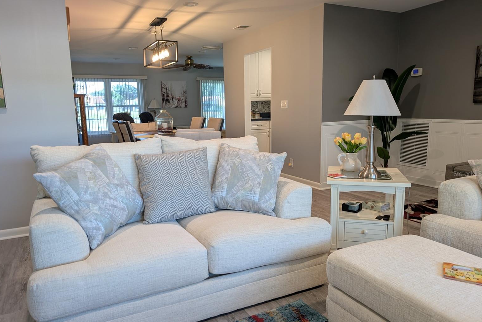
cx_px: 233
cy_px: 174
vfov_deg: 49.5
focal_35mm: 26
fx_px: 348
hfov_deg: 69.4
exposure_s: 1/24
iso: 37
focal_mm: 6.9
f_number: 1.68
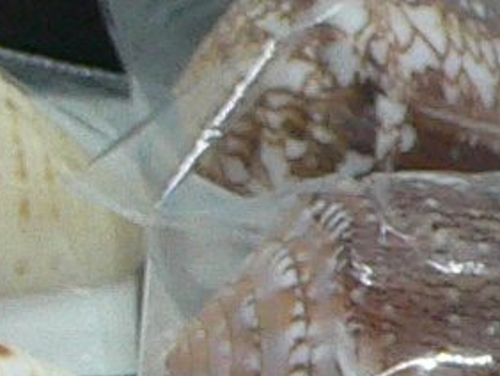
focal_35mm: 250
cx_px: -449
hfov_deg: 7.6
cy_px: 518
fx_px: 3614
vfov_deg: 5.9
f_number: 2.8
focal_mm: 4.6
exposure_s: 1/60
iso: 150
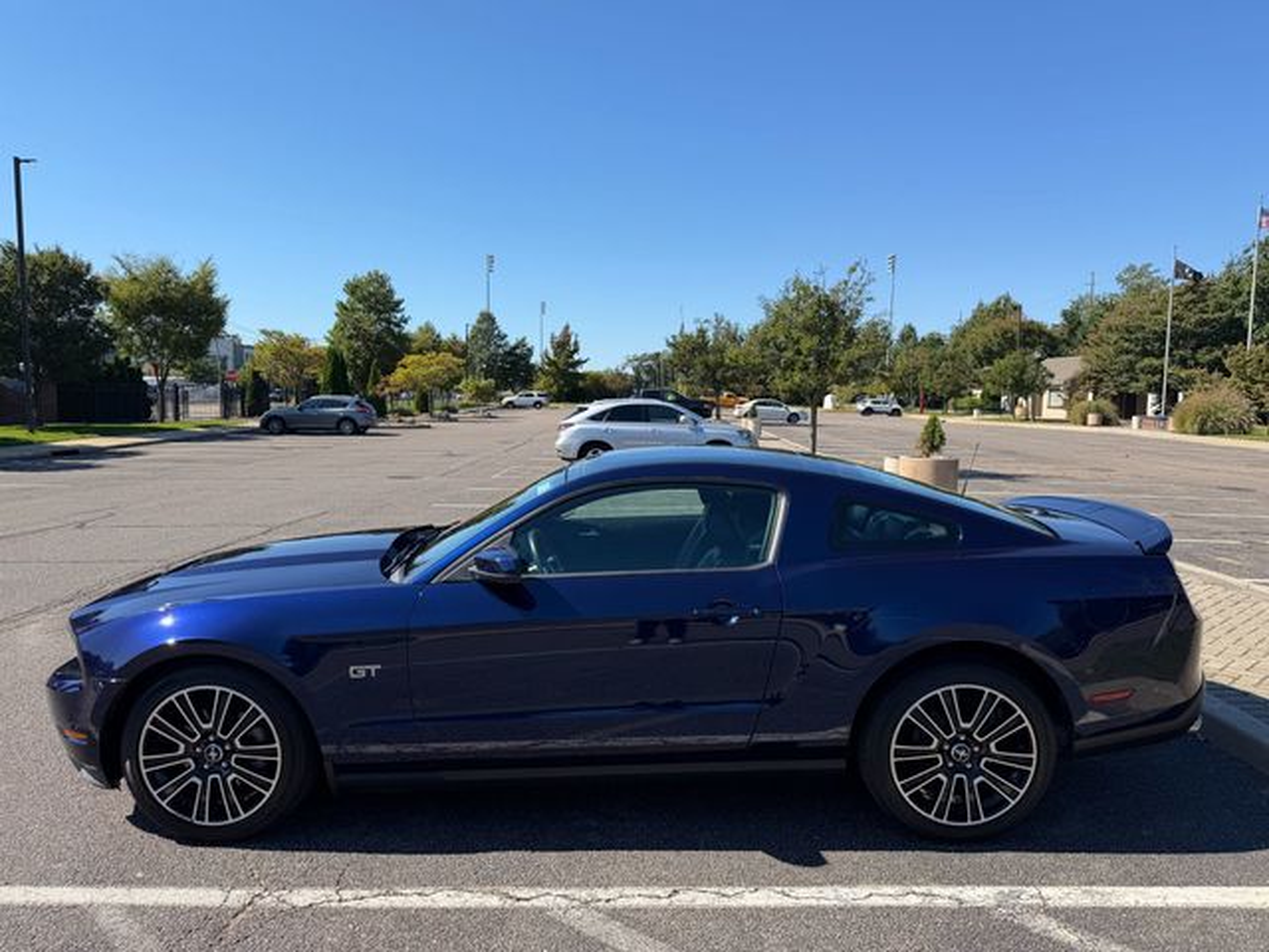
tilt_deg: -6.3
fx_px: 880
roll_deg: -1.0
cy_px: 476
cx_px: 634
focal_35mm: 24
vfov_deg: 56.8
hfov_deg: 71.6
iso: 80
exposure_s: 1/3584
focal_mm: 6.76
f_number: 1.78
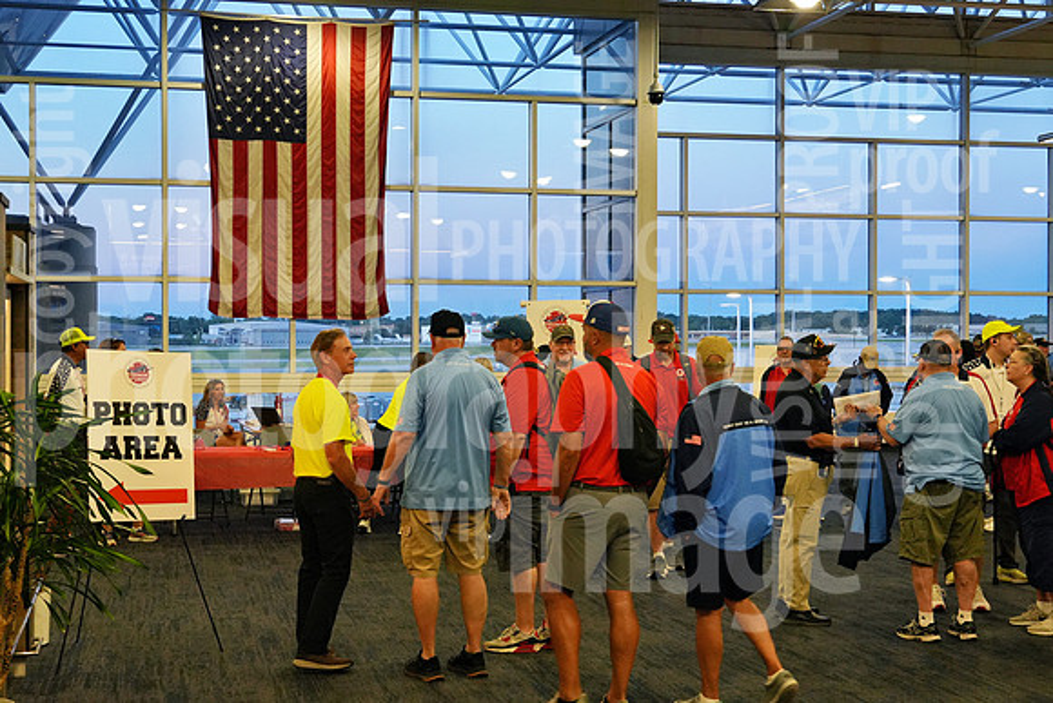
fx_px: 1536
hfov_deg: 37.8
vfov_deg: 25.8
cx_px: 526
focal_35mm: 52
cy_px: 352
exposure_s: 1/60
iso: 3200
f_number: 8
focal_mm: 35
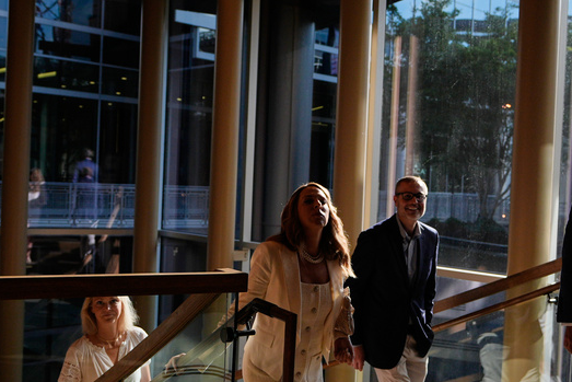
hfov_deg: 43.6
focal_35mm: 45
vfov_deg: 29.9
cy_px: 188
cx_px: 301
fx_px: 715
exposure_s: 1/2000
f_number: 2.8
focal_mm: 23
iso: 320
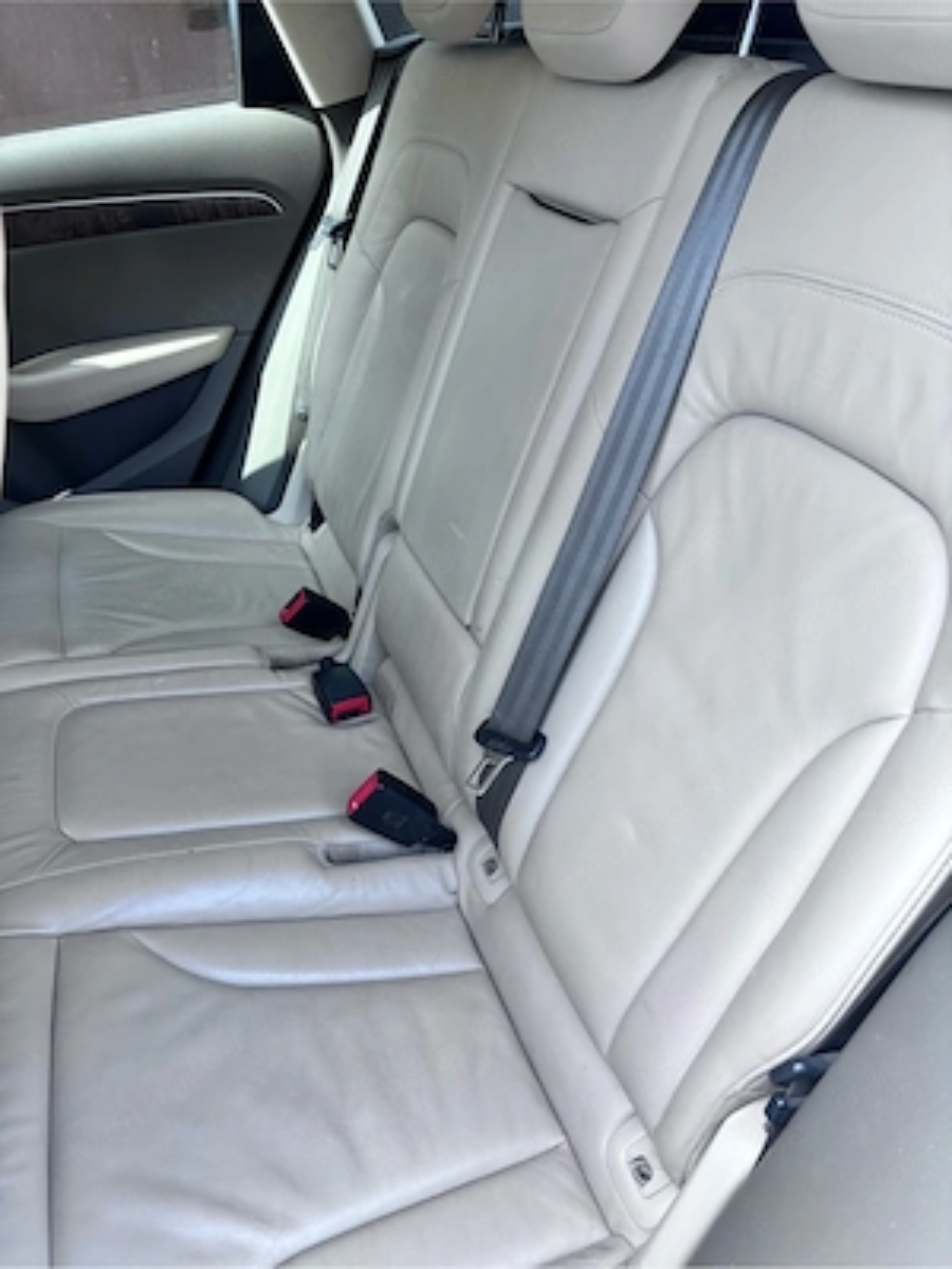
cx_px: 476
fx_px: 953
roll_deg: +3.3
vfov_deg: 67.3
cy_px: 634
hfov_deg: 53.1
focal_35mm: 26
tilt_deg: -34.4
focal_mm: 5.96
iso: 64
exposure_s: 1/121
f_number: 1.6
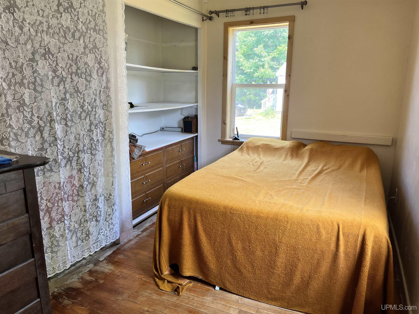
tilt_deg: -13.0
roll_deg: -0.4
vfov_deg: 53.1
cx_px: 210
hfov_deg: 67.3
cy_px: 157
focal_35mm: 26
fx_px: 315
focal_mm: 5.1
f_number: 1.6
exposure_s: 1/121
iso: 125
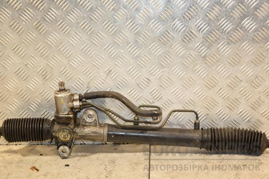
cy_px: 90
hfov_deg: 28.1
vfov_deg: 18.9
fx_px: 538
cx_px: 134
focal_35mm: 72
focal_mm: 48
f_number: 4.8
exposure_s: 1/160
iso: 800
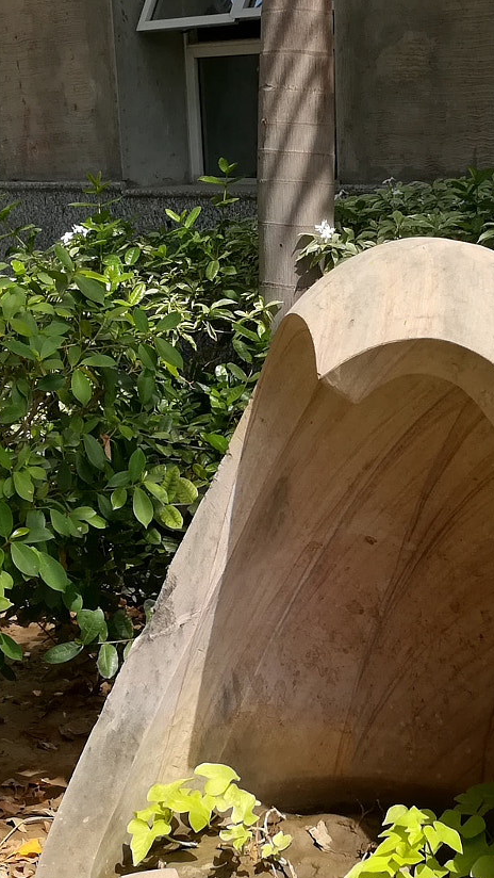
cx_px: 344
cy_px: 603
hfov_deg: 21.7
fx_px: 1280
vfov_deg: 37.3
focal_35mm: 55
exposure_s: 1/790
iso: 50
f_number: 2.2
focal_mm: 3.83
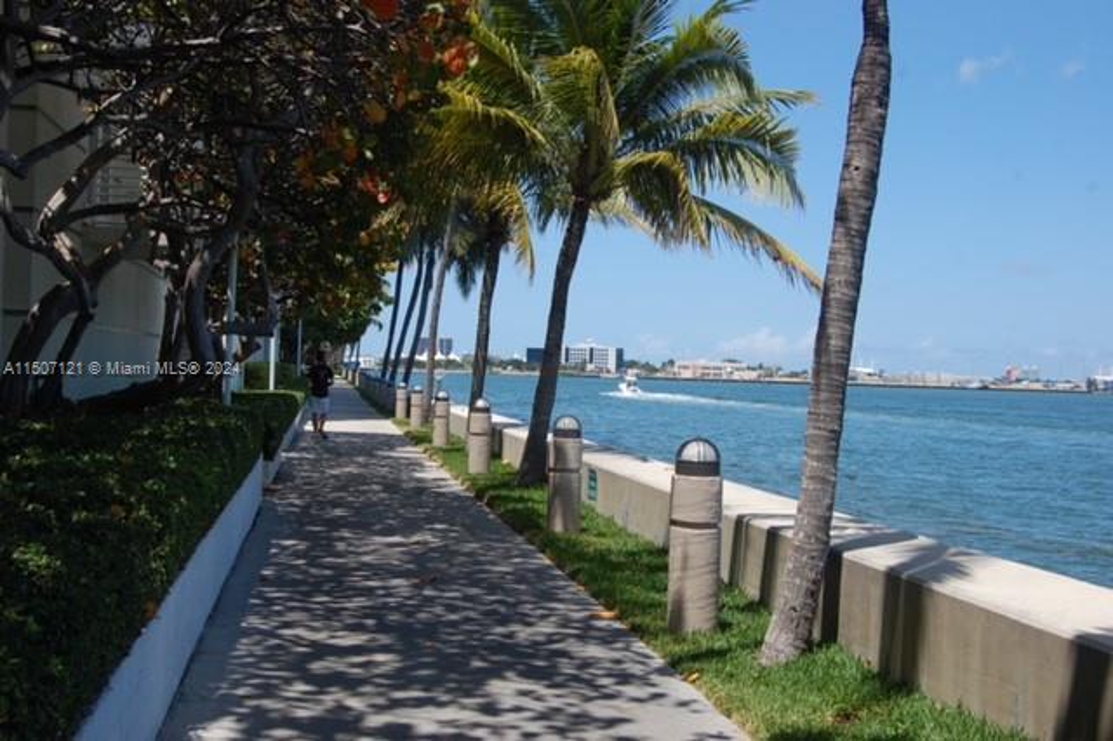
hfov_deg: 43.6
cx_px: 556
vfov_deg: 29.8
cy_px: 370
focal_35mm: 45
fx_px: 1390
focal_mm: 30
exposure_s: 1/320
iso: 200
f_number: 9
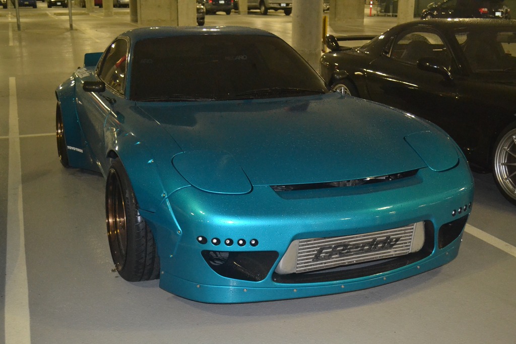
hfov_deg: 49.5
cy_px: 172
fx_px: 559
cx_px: 258
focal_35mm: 39
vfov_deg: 34.2
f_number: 4.2
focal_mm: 26
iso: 3200
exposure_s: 1/60
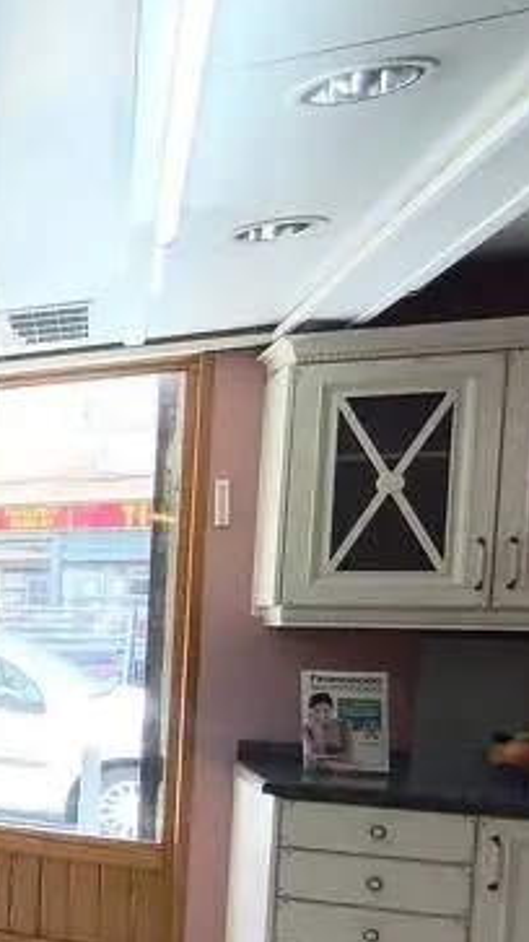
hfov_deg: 14.9
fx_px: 1123
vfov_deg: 44.4
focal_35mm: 45
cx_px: -755
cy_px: 675
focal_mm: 1.65
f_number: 2.2
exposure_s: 1/106
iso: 50
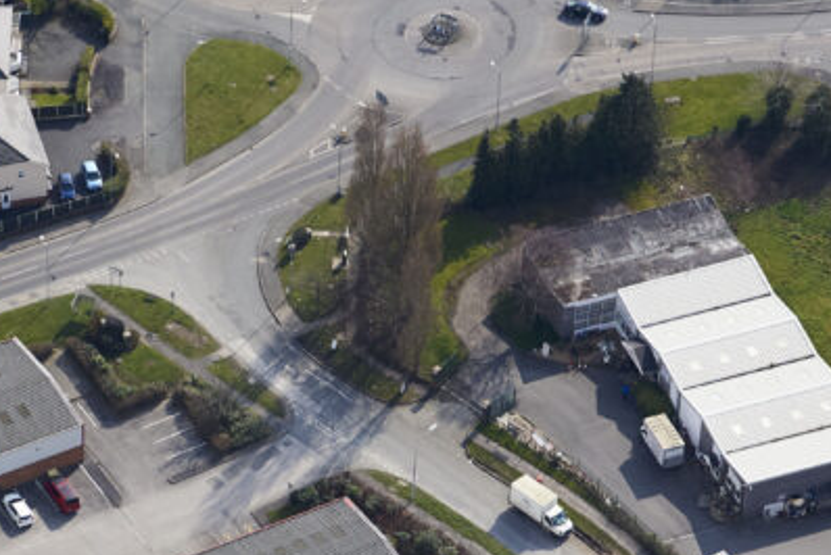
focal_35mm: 234
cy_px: 590
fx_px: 5405
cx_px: -96
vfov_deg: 5.9
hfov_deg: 8.7
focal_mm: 70
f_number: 7.1
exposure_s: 1/1600
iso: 400
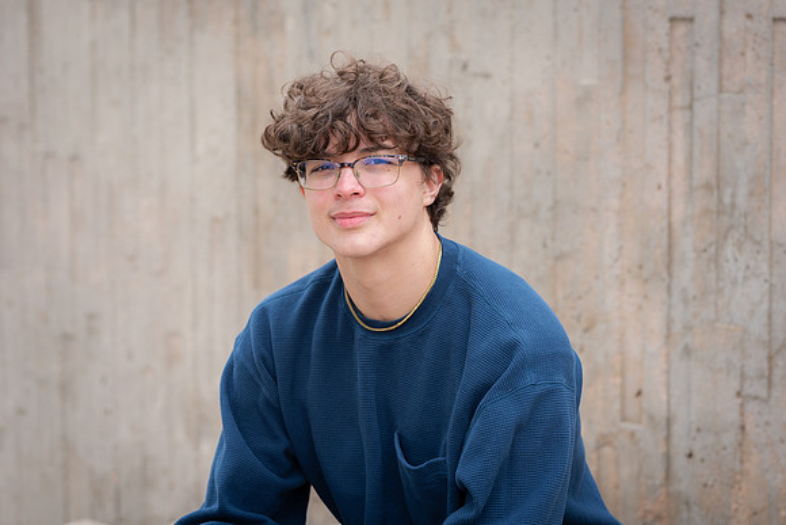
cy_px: 209
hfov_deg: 20.0
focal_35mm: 102
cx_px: 366
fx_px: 2231
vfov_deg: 13.4
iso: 80
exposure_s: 1/125
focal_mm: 85
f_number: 3.5
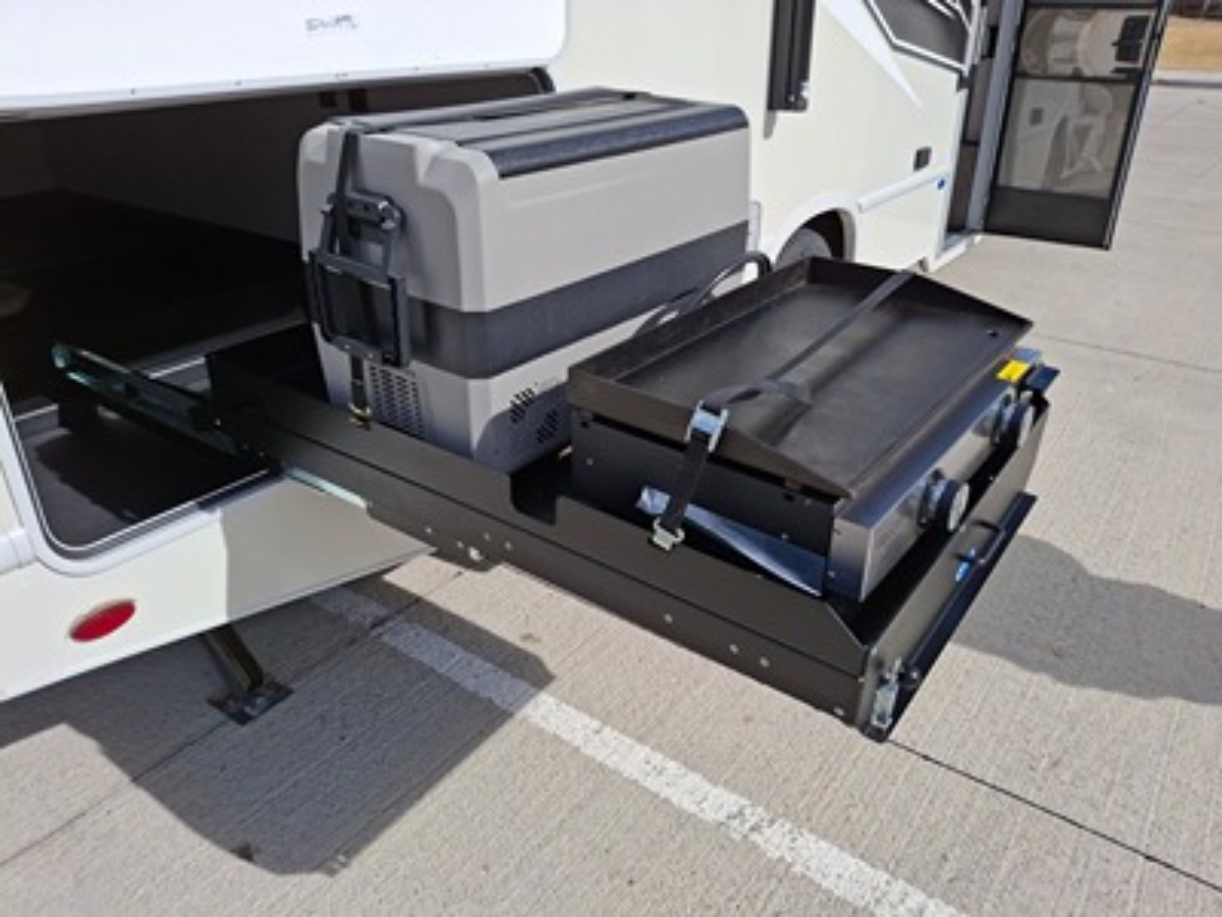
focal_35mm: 25
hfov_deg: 69.4
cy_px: 458
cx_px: 611
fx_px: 883
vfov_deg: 54.9
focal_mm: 4.69
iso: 32
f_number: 1.8
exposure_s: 1/3676
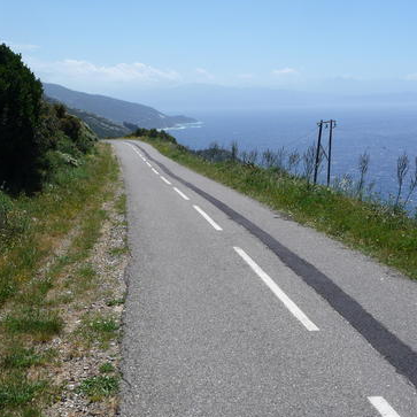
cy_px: 214
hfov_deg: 42.8
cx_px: 190
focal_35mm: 39
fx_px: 532
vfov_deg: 42.8
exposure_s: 1/250
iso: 100
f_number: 8
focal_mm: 5.3
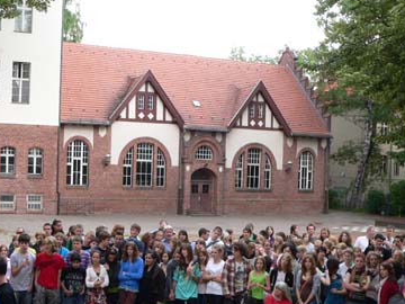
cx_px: 160
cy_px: 203
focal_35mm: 50
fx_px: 585
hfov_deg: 38.0
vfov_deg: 28.9
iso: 80
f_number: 3.3
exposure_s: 1/125
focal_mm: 6
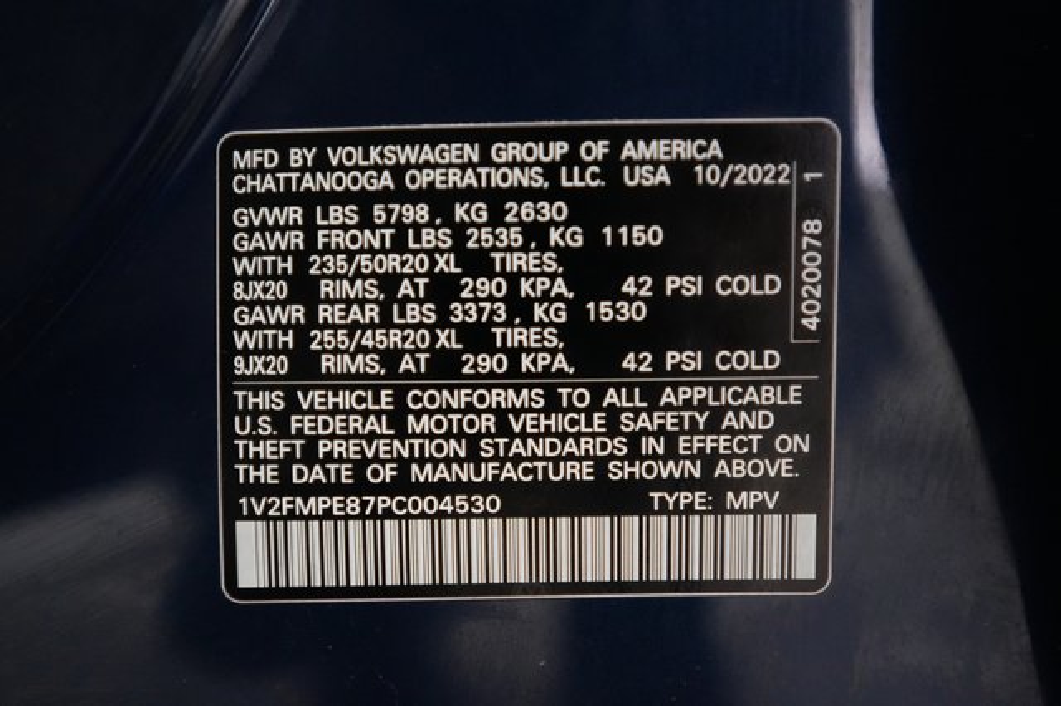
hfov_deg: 65.5
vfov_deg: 46.4
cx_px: 530
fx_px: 825
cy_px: 353
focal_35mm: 28
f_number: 2.8
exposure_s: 1/160
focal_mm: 28
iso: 8000
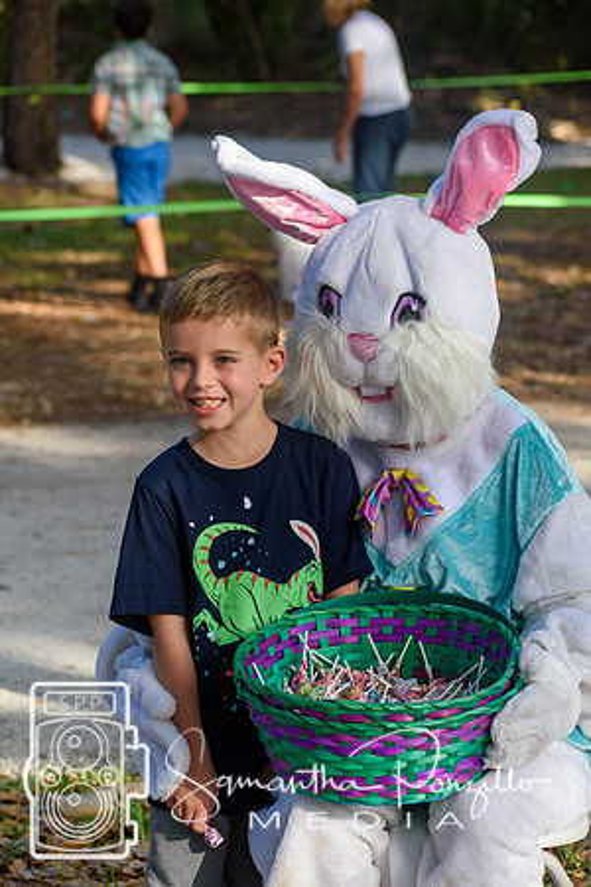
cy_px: 444
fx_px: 3139
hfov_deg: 10.8
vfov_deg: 16.1
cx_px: 296
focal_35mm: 128
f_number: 5.6
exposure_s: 1/500
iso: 250
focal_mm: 85
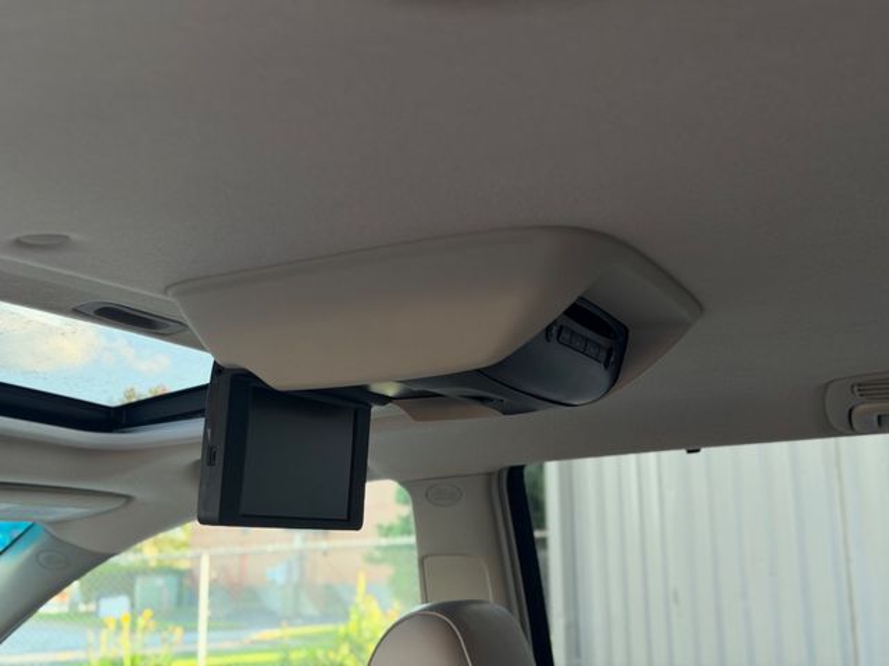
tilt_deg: +11.3
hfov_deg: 39.7
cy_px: 333
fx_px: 1233
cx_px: 444
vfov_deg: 30.3
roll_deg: +1.4
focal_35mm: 48
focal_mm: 6.76
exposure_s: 1/141
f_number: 1.78
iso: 125
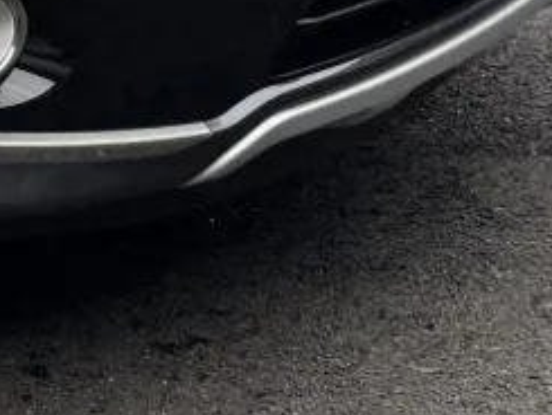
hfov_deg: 9.3
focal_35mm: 188
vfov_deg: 7.4
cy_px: -539
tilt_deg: -9.2
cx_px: -836
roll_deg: +2.2
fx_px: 2999
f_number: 1.78
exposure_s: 1/308
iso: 80
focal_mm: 6.76
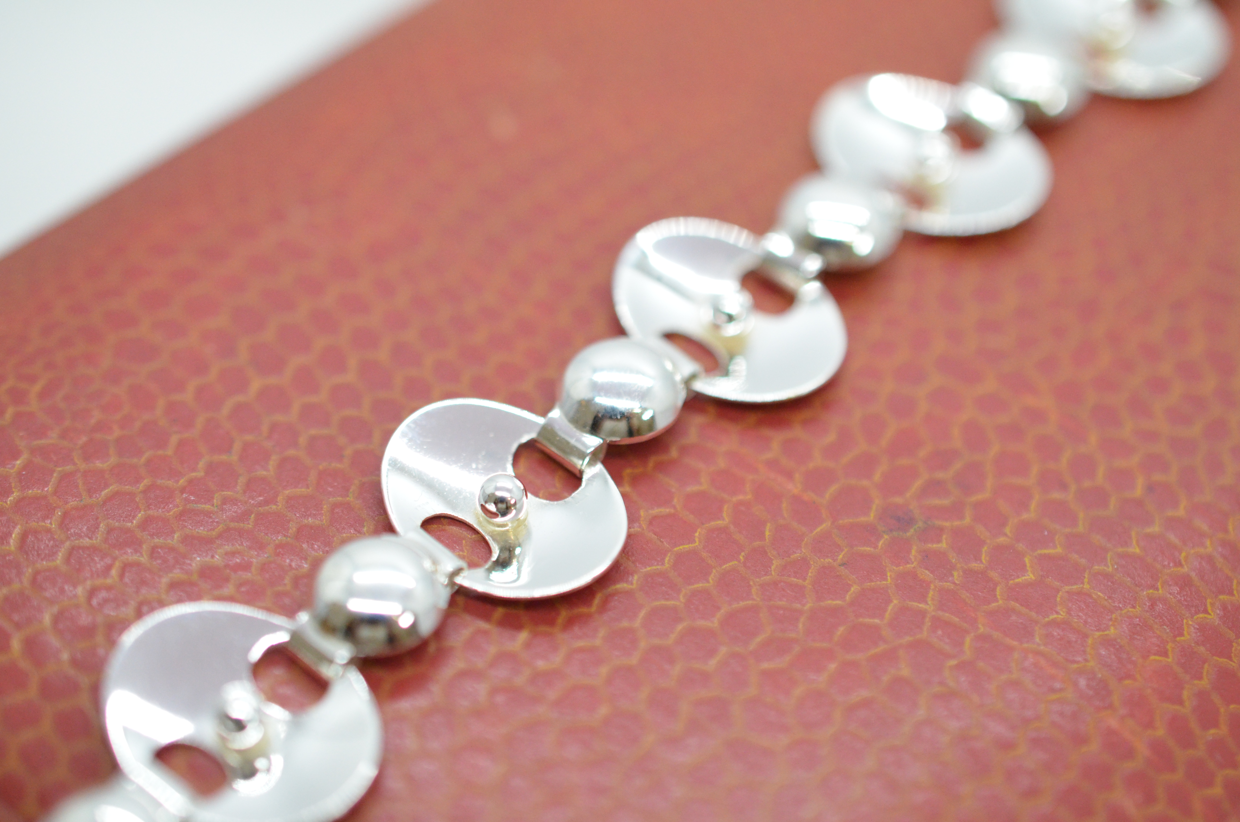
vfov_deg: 22.5
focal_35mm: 60
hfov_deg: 33.5
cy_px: 411
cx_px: 620
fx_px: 2062
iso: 2500
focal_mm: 40
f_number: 4
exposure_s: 1/1600
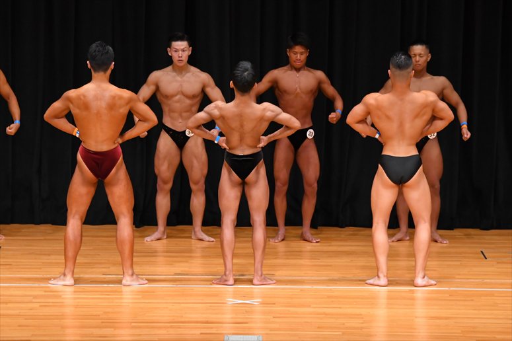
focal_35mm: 217
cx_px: 256
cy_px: 170
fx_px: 3085
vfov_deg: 6.3
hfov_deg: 9.5
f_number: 5.6
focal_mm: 145
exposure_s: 1/400
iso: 4000
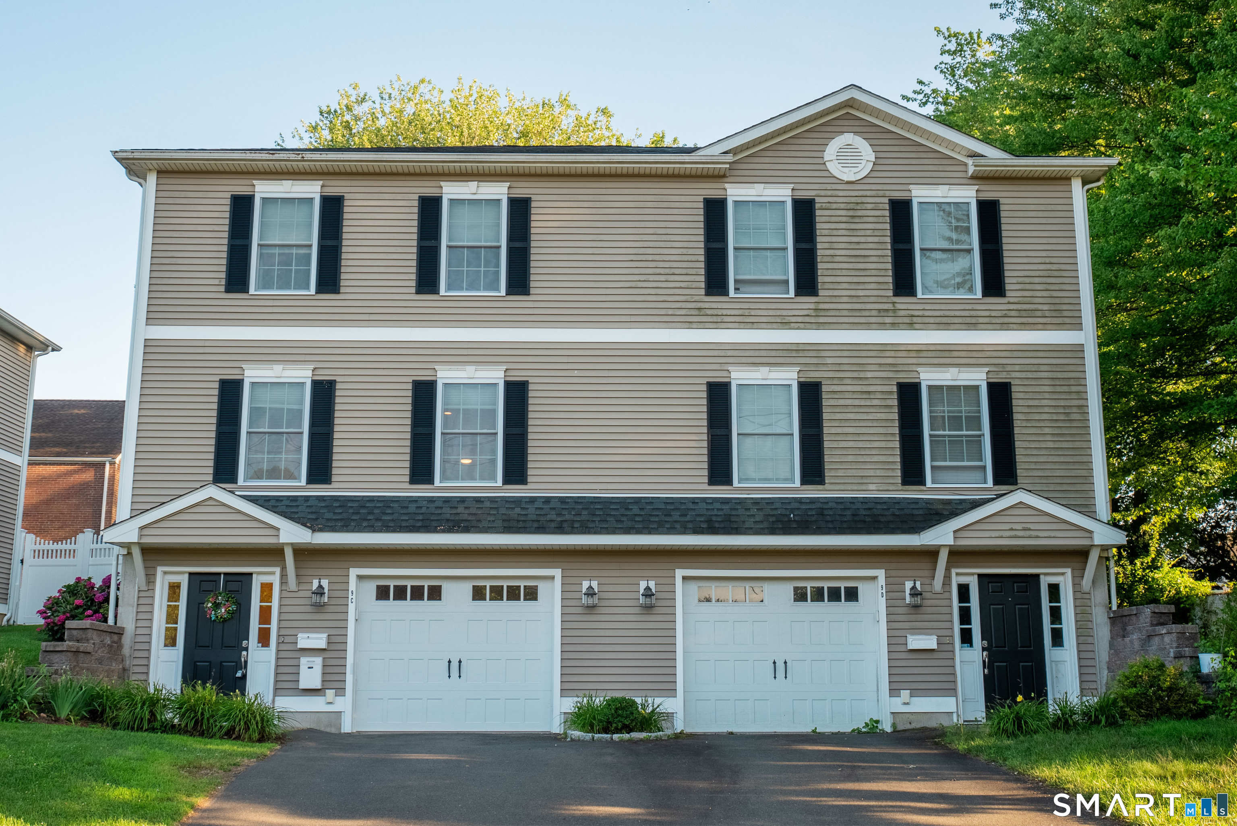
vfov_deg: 35.1
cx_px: 618
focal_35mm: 38
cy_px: 413
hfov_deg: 50.7
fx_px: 1306
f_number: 6.3
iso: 640
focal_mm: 38
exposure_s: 1/1250
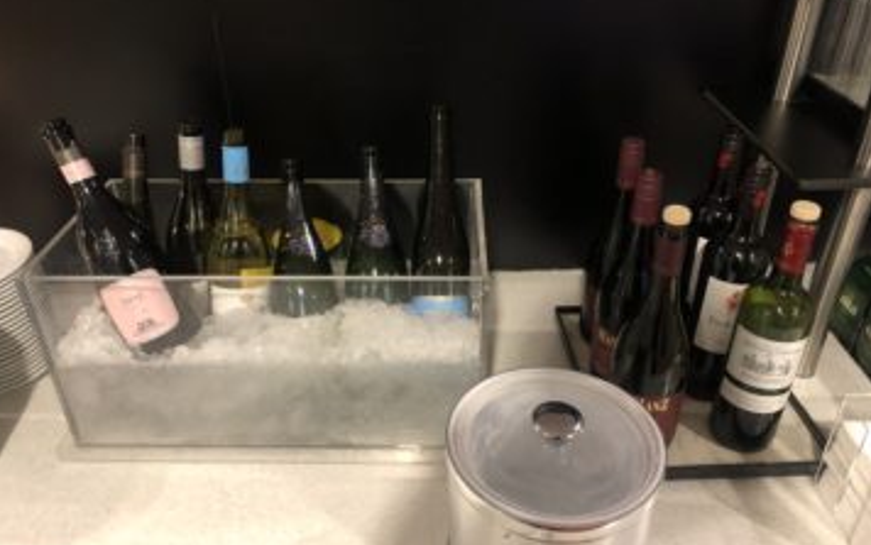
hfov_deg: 62.9
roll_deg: +3.3
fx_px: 713
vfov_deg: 41.9
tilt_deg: -31.6
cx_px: 433
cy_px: 274
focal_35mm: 30
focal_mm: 4
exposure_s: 1/6
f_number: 1.8
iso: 80
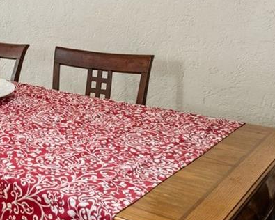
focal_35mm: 57
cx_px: -61
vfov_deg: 24.7
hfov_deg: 28.4
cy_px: -26
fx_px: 464
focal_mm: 10
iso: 400
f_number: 7.1
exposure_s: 1/1.25
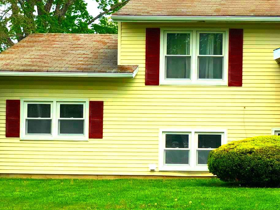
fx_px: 947
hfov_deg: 16.4
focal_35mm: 117
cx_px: 295
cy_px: 128
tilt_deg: +0.9
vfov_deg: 12.7
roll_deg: +0.0
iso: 16
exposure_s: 1/960
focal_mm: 6
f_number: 2.4
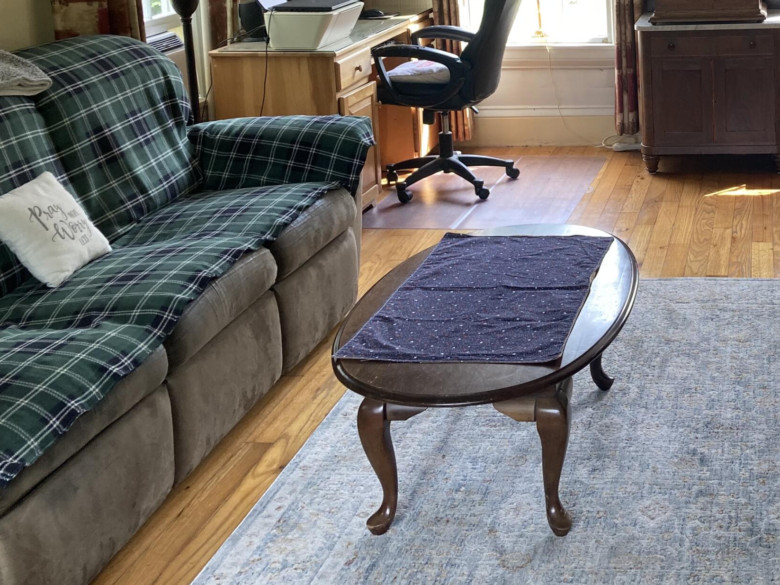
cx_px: 691
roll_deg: +1.6
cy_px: 94
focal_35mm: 51
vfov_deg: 27.8
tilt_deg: -11.4
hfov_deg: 35.4
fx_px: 1149
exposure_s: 1/120
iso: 40
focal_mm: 3.99
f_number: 1.8
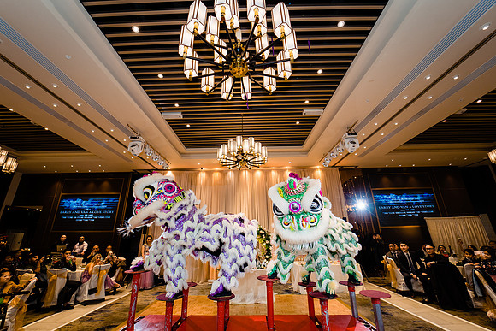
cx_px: 248
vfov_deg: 81.2
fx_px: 193
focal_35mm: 14
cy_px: 166
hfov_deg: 104.2
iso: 1250
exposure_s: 1/160
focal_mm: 14
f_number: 4
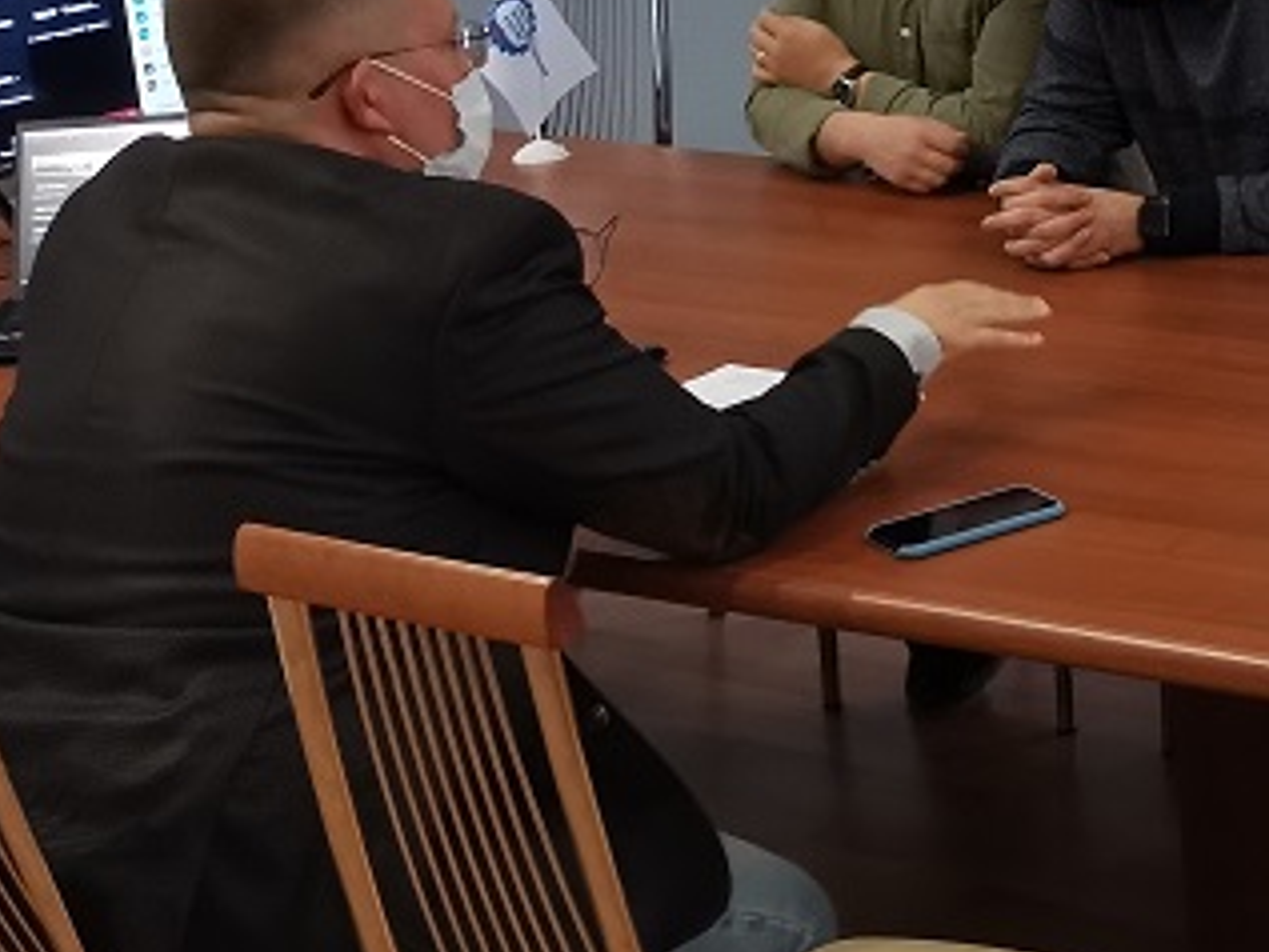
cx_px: 1805
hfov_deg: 20.9
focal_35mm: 82
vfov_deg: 17.8
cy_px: 172
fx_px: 3007
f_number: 1.8
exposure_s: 1/33.3
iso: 320
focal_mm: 4.75
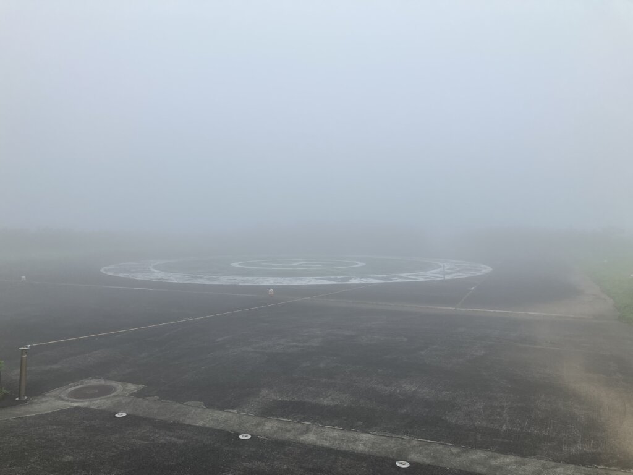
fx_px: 512
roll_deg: -0.3
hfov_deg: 63.4
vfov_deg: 49.7
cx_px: 316
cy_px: 238
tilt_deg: +0.9
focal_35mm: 28
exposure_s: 1/395
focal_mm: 3.99
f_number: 1.8
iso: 32
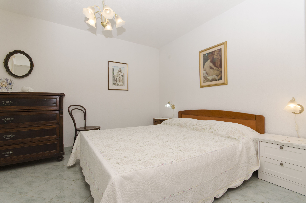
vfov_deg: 71.8
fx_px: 140
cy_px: 102
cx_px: 153
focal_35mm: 16
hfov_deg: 95.1
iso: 500
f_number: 8
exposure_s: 1/200
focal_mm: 11
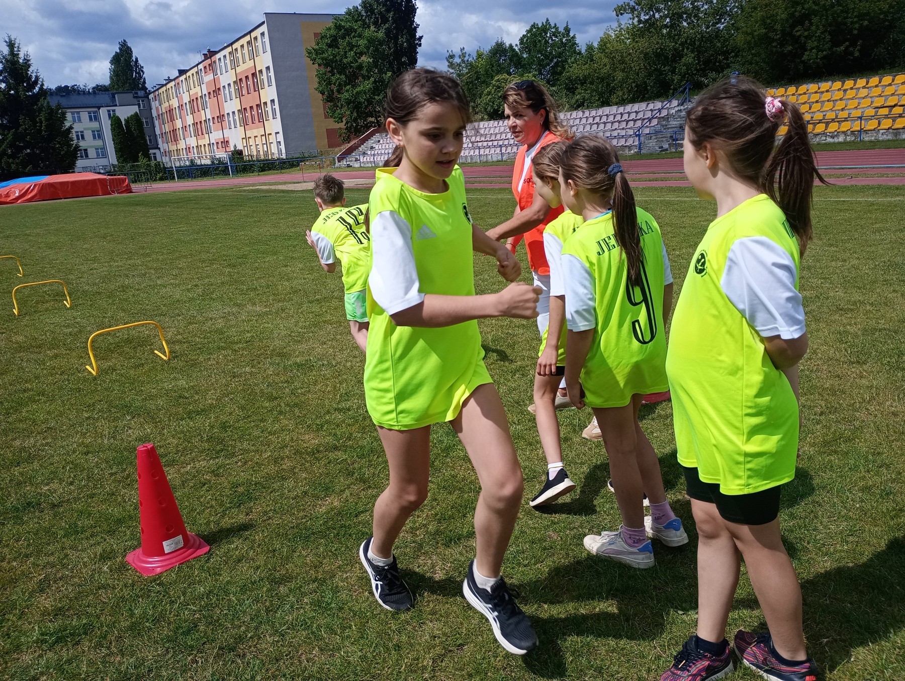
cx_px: 452
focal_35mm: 28
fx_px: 733
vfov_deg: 49.8
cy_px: 340
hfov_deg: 63.4
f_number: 1.8
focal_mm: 4.27
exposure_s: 1/1328
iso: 100
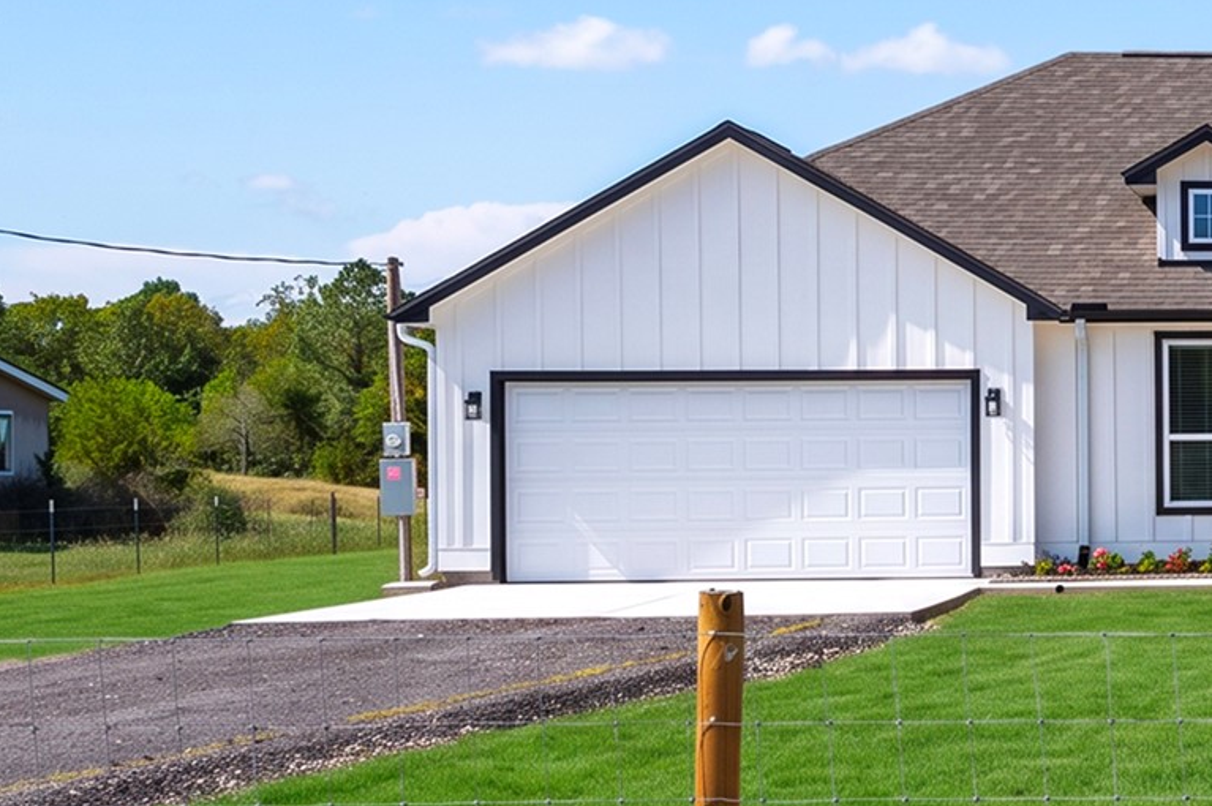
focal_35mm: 68
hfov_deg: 25.3
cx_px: 1610
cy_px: 471
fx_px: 2287
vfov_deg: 20.0
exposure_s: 1/200
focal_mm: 24
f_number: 14
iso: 125
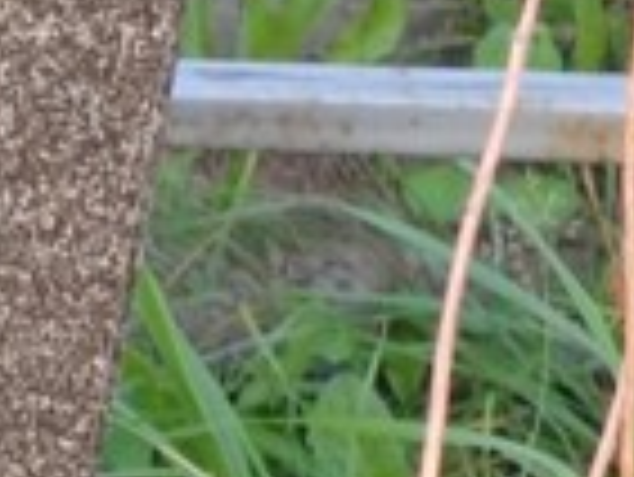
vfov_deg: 4.2
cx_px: -706
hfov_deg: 5.4
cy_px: 346
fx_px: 6544
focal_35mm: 357
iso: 100
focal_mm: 5.52
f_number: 1.9
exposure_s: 1/130
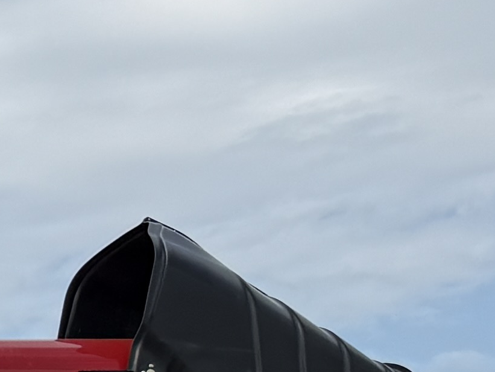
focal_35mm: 167
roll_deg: +0.9
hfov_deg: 8.7
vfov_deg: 8.2
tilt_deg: +1.0
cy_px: 870
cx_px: -1210
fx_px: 2388
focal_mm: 6.76
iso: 80
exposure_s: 1/4167
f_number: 1.78
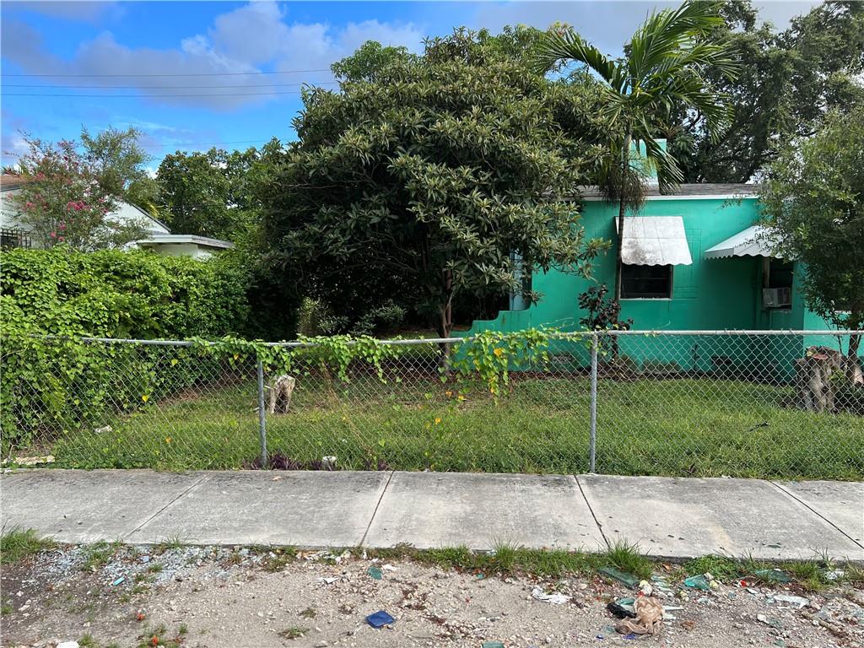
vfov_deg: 53.1
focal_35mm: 26
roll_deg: -2.5
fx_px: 649
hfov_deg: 67.3
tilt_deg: -3.9
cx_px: 432
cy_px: 324
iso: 50
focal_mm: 5.7
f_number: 1.5
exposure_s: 1/1531
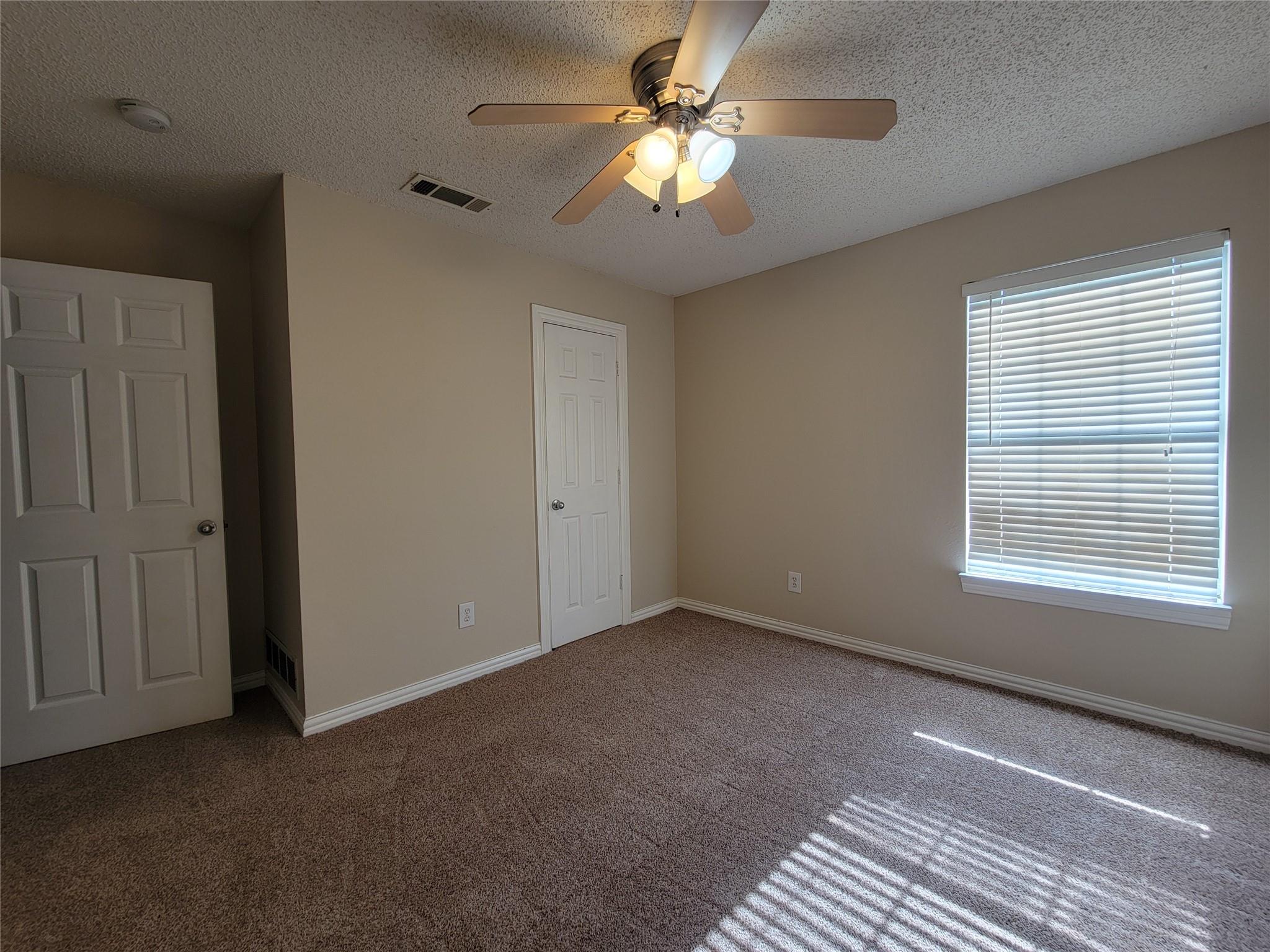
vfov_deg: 89.9
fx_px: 477
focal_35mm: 13
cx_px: 635
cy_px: 476
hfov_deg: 106.2
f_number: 2.2
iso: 50
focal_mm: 2.2
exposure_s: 1/60
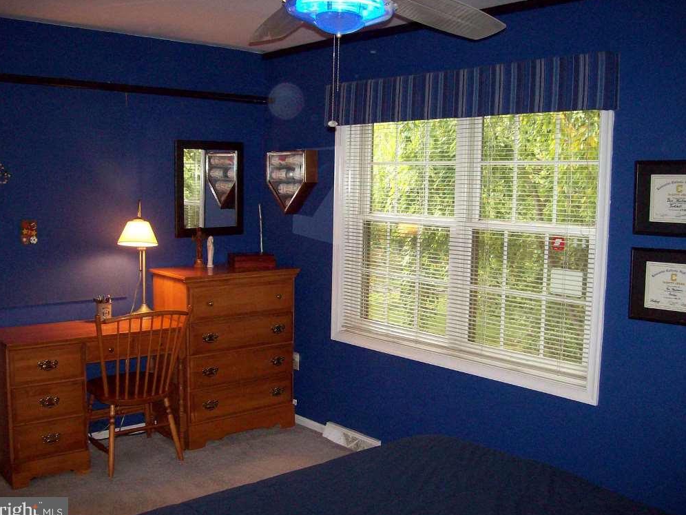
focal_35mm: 37
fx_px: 733
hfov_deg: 50.1
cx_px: 335
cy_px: 261
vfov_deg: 38.7
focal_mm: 6
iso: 140
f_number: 2.7
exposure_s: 1/64
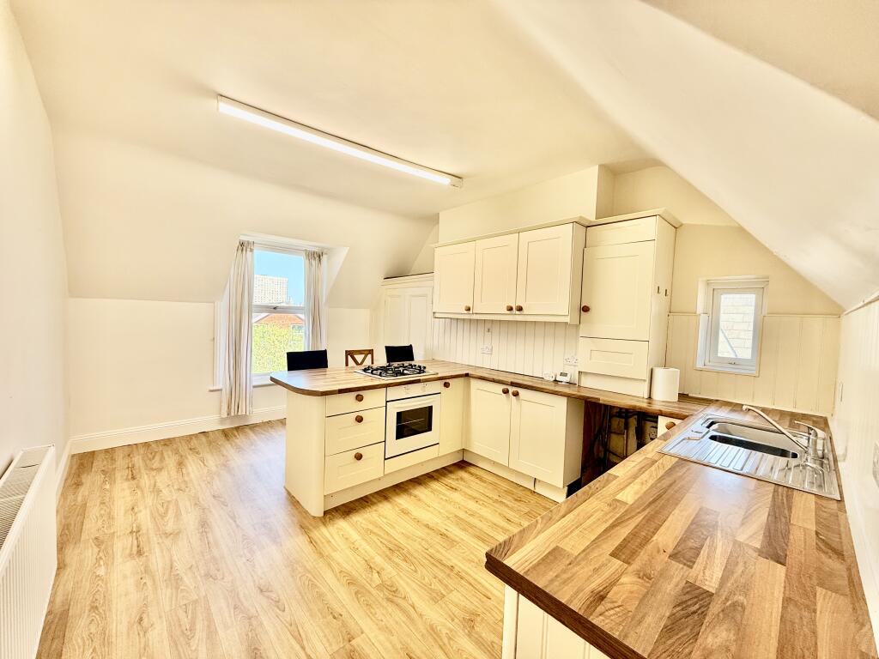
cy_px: 330
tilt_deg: -1.7
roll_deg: -2.3
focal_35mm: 14
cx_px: 440
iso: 64
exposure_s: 1/128
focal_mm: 2.22
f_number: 2.2
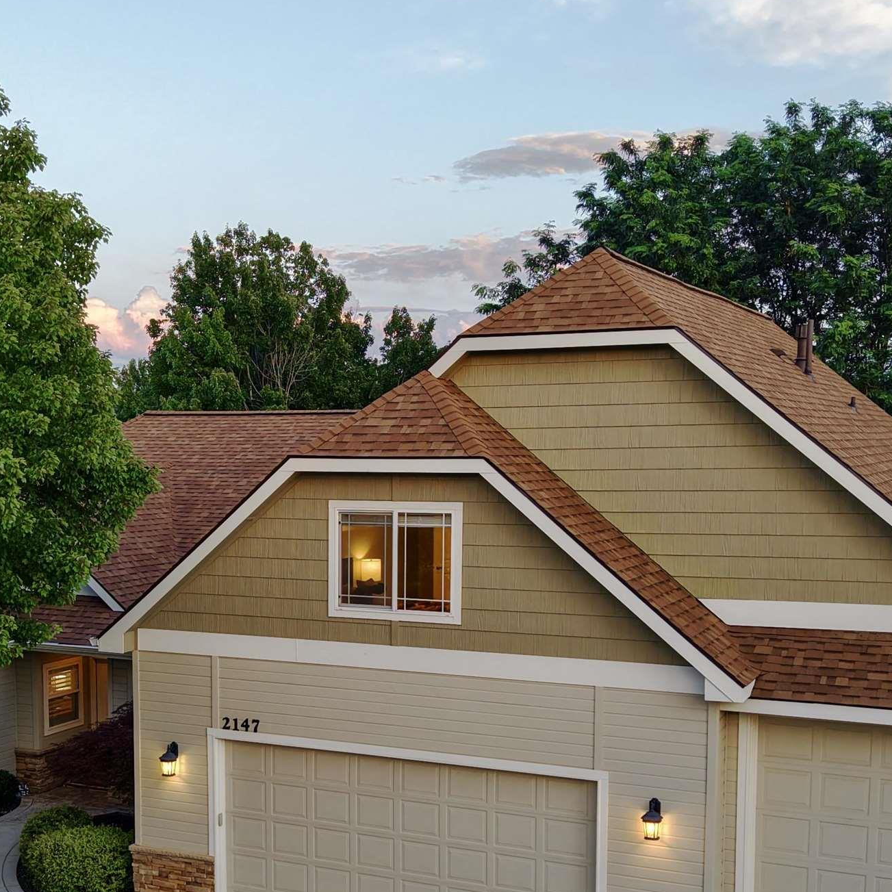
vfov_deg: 33.6
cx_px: 337
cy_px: 615
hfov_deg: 33.9
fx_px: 1458
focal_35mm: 50
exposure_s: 1/80
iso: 100
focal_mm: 8.67
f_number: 1.8
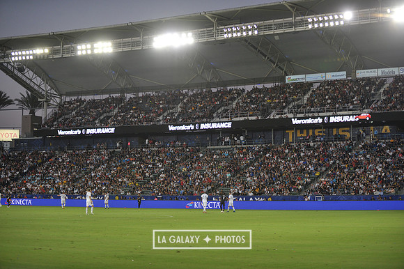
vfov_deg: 18.2
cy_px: 134
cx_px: 202
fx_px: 841
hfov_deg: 27.0
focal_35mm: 75
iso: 1250
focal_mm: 75
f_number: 2.8
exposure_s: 1/1000
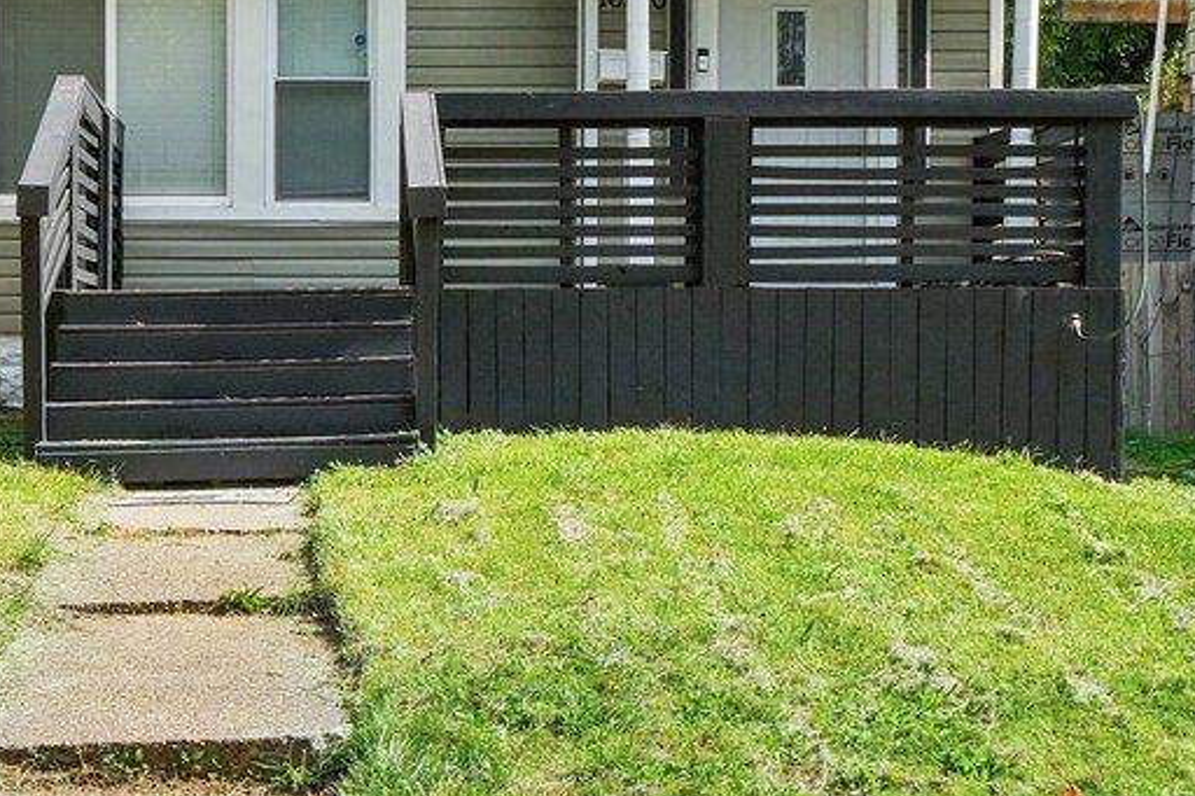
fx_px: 2688
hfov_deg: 24.8
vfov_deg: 16.8
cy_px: 426
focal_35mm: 81
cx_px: 310
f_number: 8
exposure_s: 1/200
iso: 100
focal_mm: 13.5
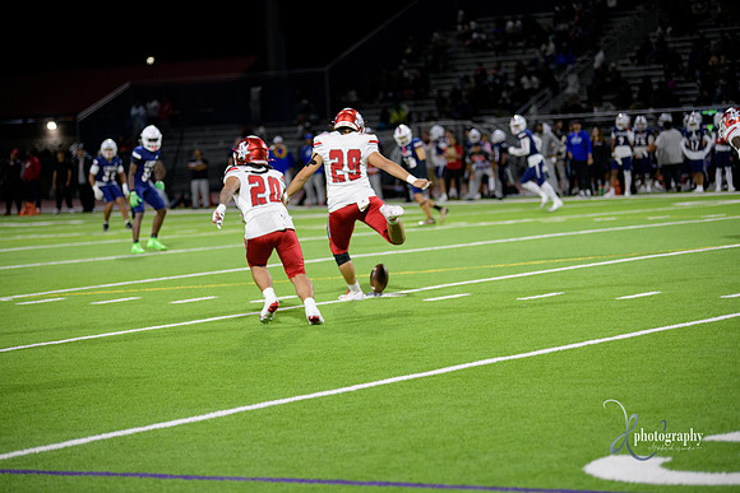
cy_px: 246
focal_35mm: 130
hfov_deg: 15.8
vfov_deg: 10.6
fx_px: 2673
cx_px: 370
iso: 2000
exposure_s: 1/320
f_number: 2.8
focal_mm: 130
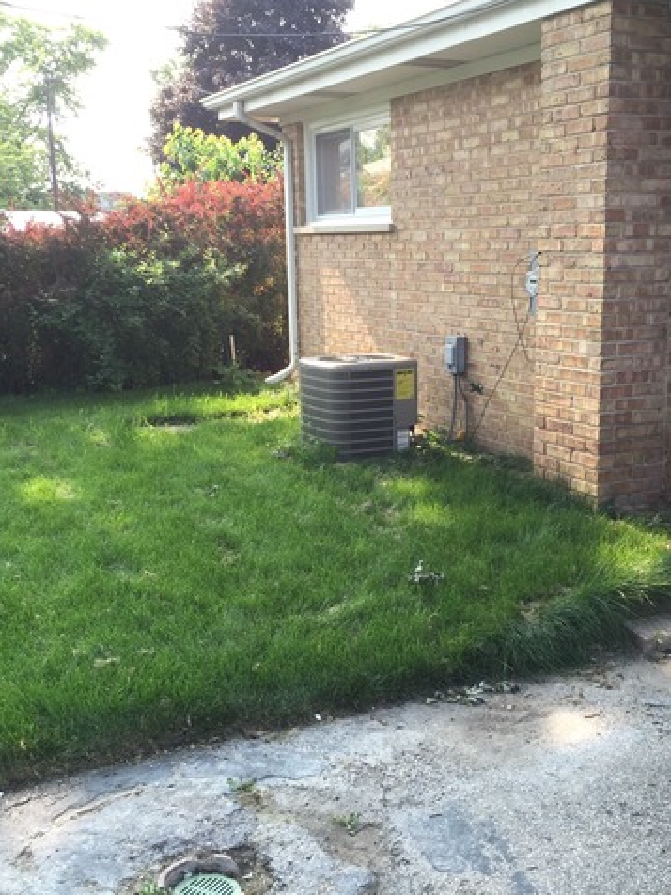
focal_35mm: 39
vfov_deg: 47.9
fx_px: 1008
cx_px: 374
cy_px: 448
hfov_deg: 36.8
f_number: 2.2
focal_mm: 4.15
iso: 32
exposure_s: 1/247
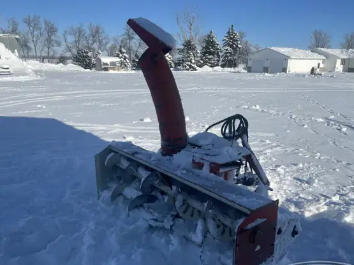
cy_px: 152
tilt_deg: -15.8
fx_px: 307
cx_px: 179
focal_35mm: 30
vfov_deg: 46.6
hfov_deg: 60.0
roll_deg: -0.2
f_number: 1.6
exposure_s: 1/7937
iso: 32
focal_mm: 5.1
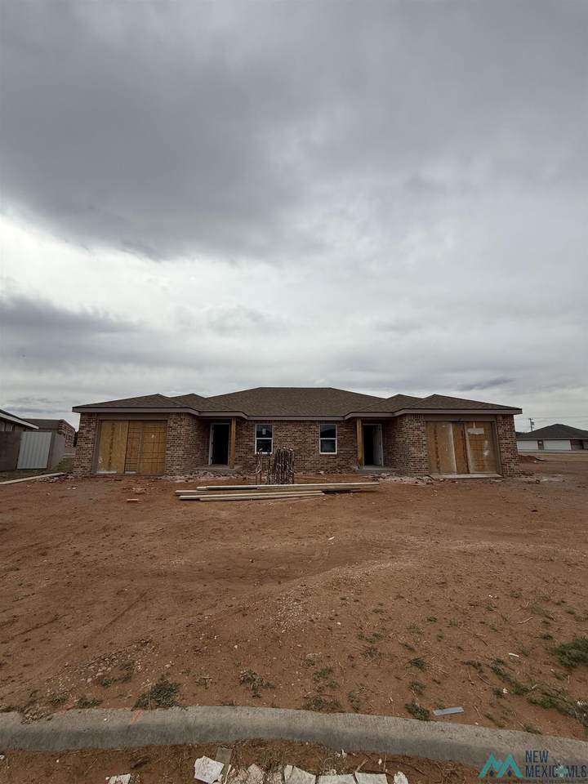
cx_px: 294
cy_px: 392
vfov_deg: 102.1
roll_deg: -0.7
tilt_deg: +9.2
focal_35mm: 14
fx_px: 317
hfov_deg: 85.7
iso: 50
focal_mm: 2.22
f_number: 2.2
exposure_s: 1/4425
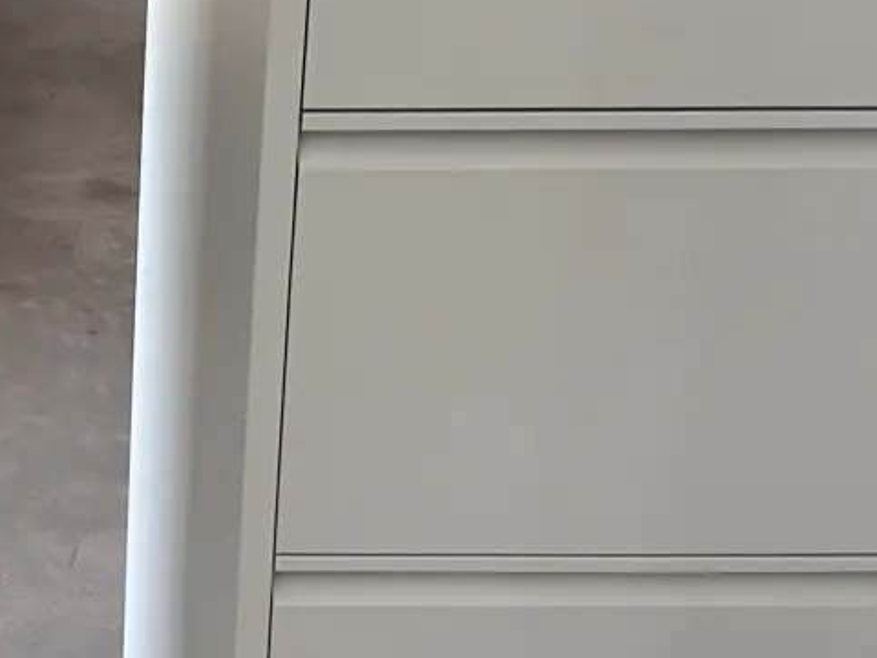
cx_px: -133
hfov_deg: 18.1
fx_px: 2635
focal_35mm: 104
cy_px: 221
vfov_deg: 14.2
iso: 200
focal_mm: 5.96
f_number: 1.6
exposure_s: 1/50
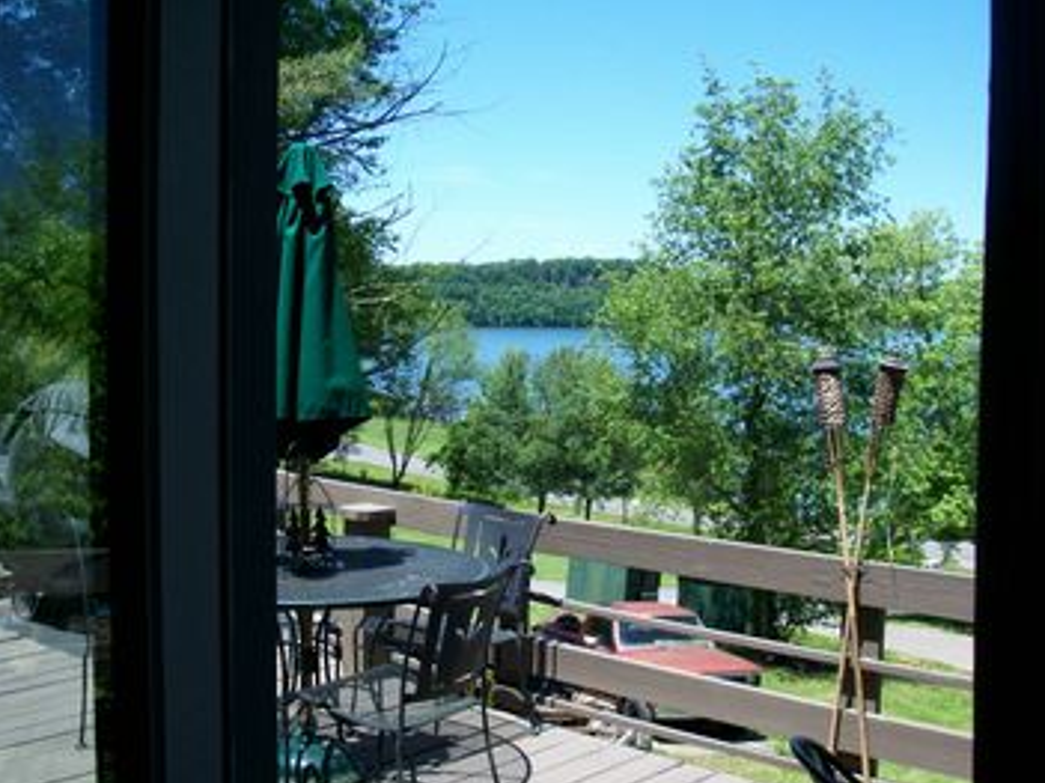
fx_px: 1328
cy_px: 408
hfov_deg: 43.0
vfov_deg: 32.9
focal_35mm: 44
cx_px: 539
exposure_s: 1/562
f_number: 2.9
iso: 80
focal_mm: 7
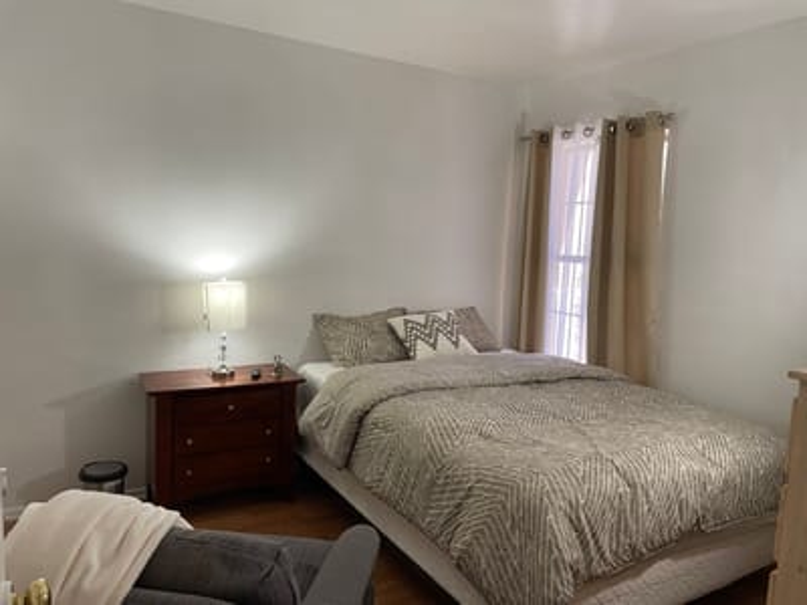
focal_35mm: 26
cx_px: 404
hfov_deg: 67.3
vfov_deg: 53.1
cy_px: 302
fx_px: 606
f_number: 1.6
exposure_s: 1/60
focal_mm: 4.2
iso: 100
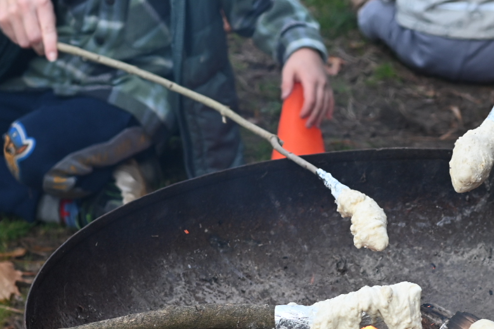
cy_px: 333
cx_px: 429
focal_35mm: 156
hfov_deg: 13.1
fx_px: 2140
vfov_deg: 8.7
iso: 250
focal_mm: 50
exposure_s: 1/250
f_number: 4
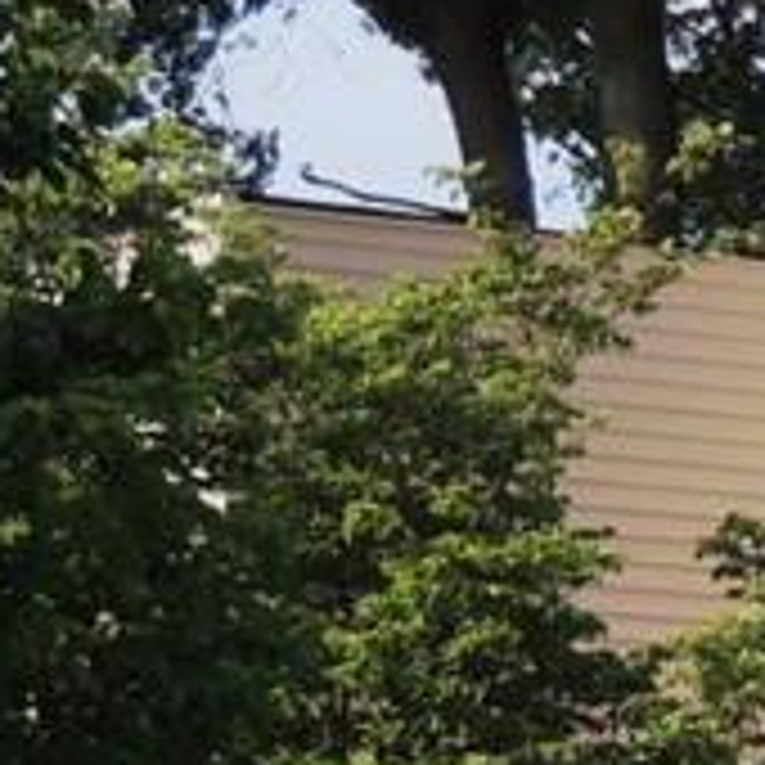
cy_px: 1098
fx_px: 11976
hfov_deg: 3.6
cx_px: 1638
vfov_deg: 3.6
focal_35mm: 479
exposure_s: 1/800
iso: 100
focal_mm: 16
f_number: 4.1
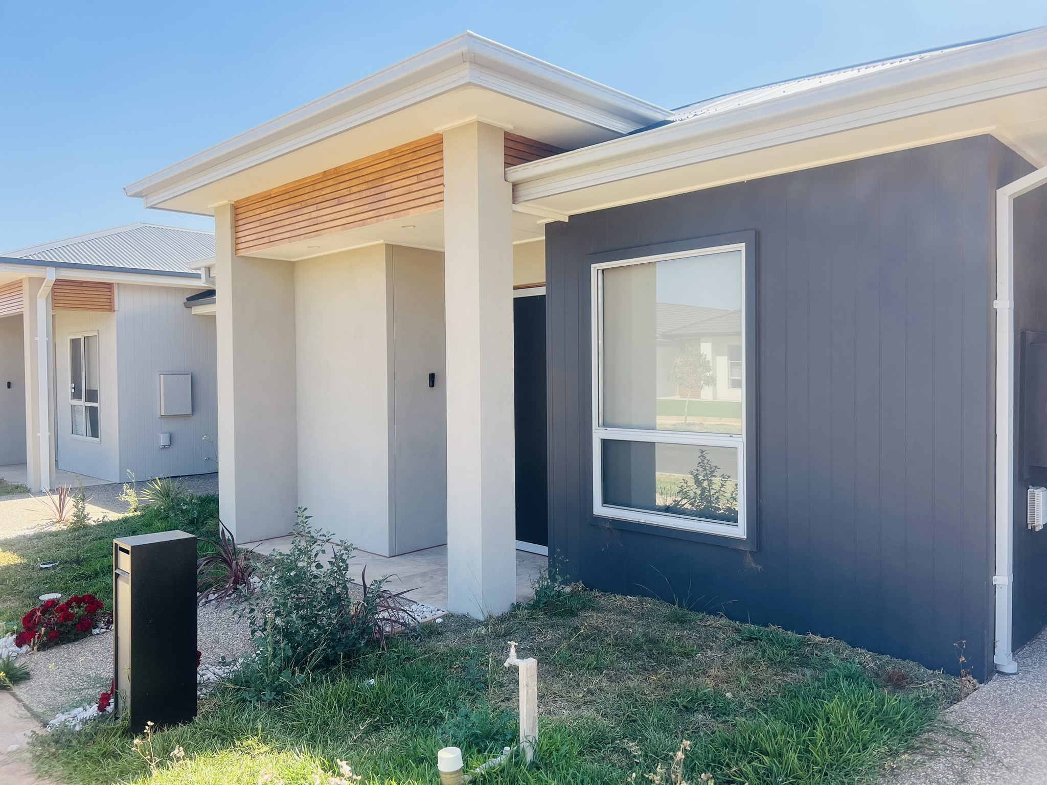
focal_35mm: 26
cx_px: 524
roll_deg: +1.2
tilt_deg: -2.7
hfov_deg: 67.3
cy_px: 392
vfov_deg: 53.1
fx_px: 786
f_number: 1.5
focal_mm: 5.7
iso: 50
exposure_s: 1/1183
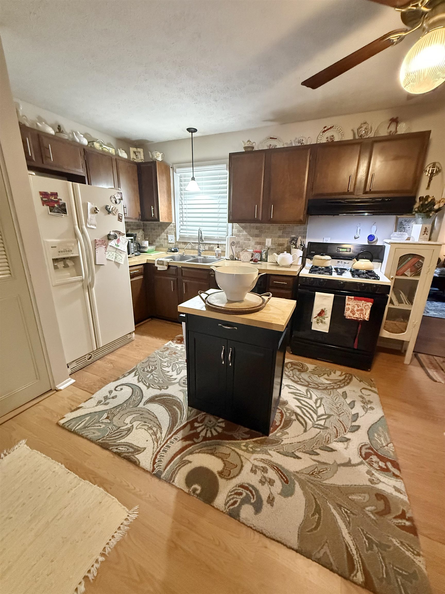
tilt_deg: -16.3
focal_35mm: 14
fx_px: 240
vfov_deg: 102.1
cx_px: 222
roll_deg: -1.3
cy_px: 297
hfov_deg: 85.7
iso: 1000
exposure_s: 1/60
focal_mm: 2.22
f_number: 2.2
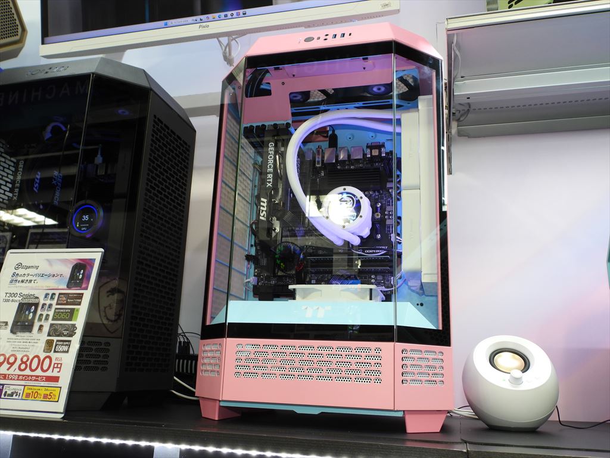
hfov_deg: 60.0
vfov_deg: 46.8
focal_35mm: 30
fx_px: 529
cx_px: 305
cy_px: 229
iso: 110
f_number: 3.2
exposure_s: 1/30
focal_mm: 5.4
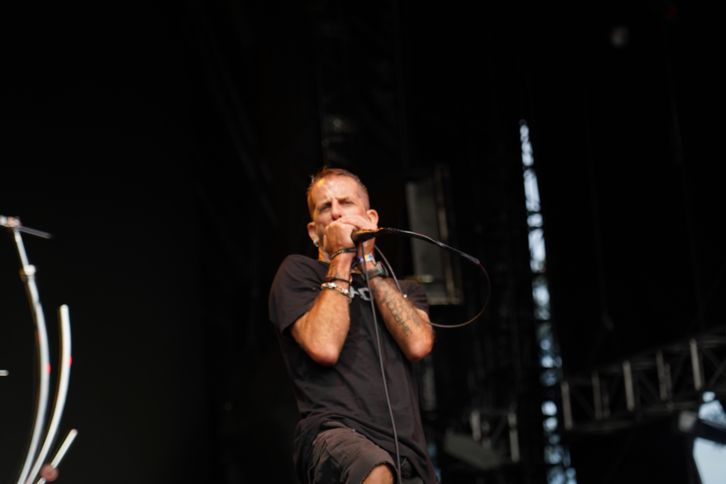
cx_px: 363
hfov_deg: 19.5
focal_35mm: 105
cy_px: 242
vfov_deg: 13.0
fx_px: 2117
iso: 320
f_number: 4
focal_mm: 105
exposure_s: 1/125
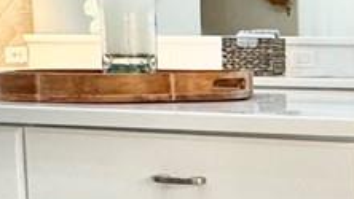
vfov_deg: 11.0
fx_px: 1033
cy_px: 153
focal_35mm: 110
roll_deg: -0.7
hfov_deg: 16.7
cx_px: 601
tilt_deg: -6.8
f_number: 2.2
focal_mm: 2.22
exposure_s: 1/120
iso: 200
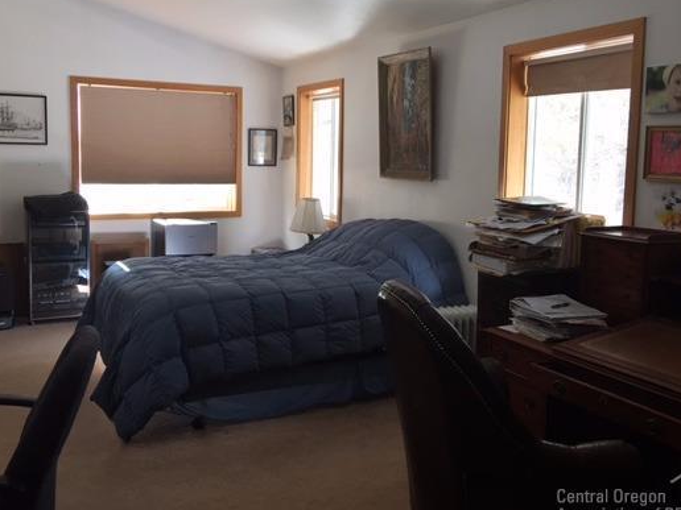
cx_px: 334
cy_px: 236
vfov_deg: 39.6
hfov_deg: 51.4
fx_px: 708
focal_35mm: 36
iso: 25
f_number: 2.2
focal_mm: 4.15
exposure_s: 1/15
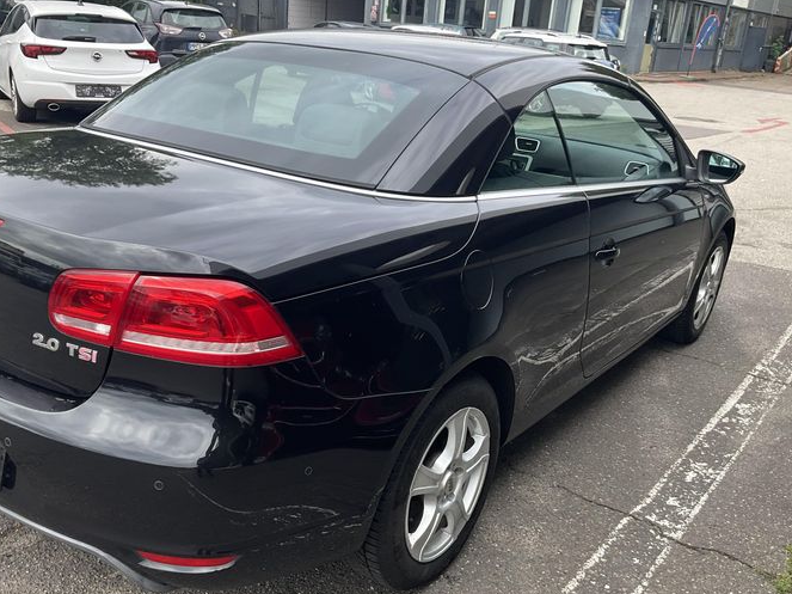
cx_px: 372
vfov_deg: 40.6
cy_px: 347
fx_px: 801
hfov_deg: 52.6
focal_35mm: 35
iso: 25
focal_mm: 3
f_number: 1.8
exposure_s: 1/386
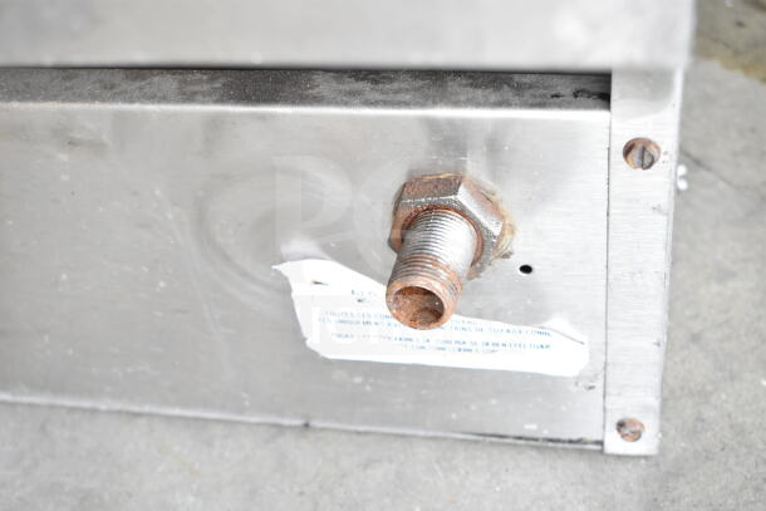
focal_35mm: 52
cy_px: 256
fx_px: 1117
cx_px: 383
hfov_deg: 37.8
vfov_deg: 25.8
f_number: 5.6
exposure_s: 1/125
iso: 1600
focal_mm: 35
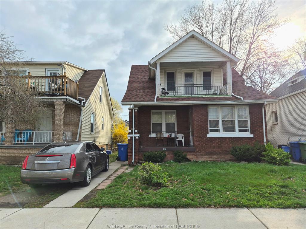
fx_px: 203
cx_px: 153
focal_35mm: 23
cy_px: 114
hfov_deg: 73.9
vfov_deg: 58.9
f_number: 1.8
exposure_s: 1/10000
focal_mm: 5.4
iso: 80
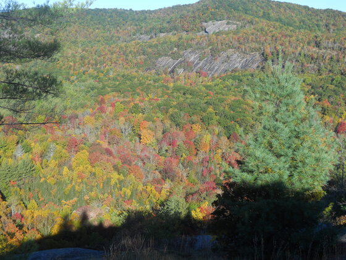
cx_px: 173
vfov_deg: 31.5
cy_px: 130
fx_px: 460
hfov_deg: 41.2
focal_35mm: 46
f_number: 3.4
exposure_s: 1/400
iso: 80
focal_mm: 8.3
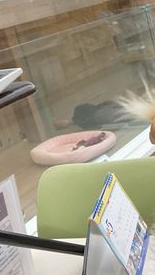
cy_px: 126
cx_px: 279
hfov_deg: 15.2
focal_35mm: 69
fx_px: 503
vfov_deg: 30.5
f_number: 1.8
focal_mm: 3
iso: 50
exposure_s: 1/50
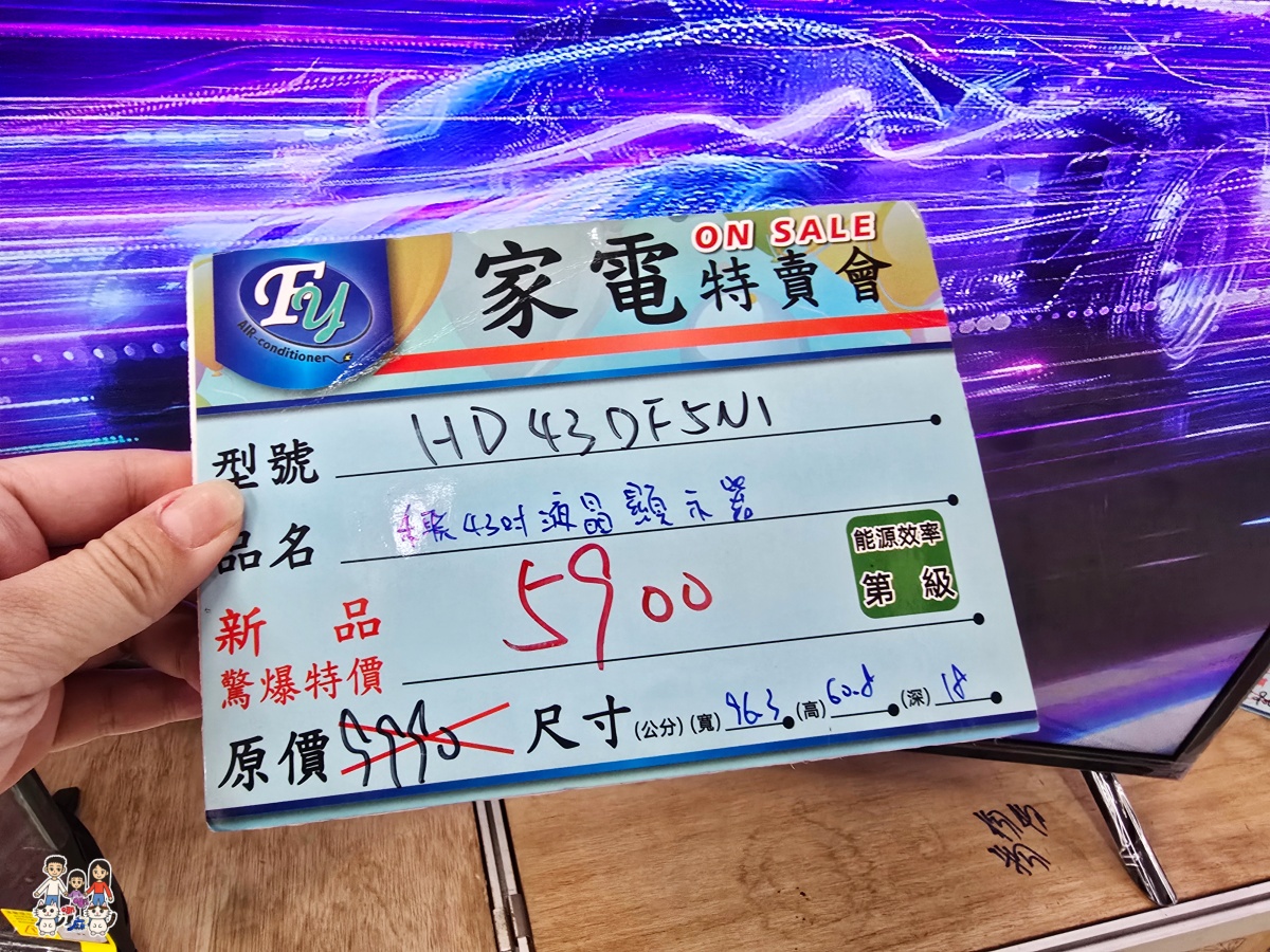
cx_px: 635
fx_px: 477
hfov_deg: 106.2
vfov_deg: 89.9
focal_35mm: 13
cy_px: 476
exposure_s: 1/60
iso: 200
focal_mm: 2.2
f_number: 2.2
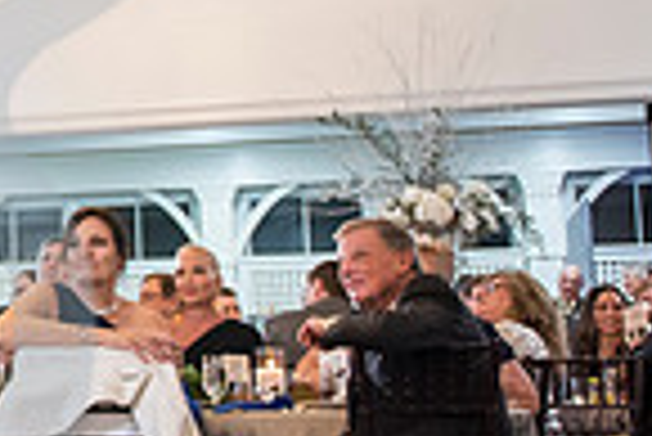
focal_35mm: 96
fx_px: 1740
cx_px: -432
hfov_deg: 18.0
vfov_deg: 14.2
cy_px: 128
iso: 1600
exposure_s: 1/125
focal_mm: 24
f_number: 2.8
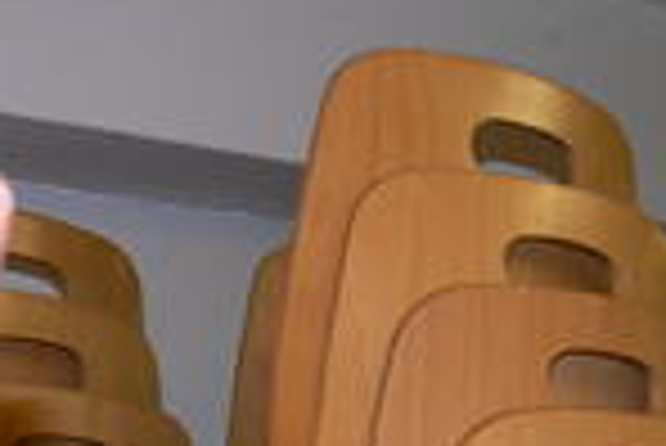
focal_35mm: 149
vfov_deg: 9.0
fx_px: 2759
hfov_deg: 13.4
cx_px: 806
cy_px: 658
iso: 100
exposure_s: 1/30
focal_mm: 9.5
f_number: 3.2
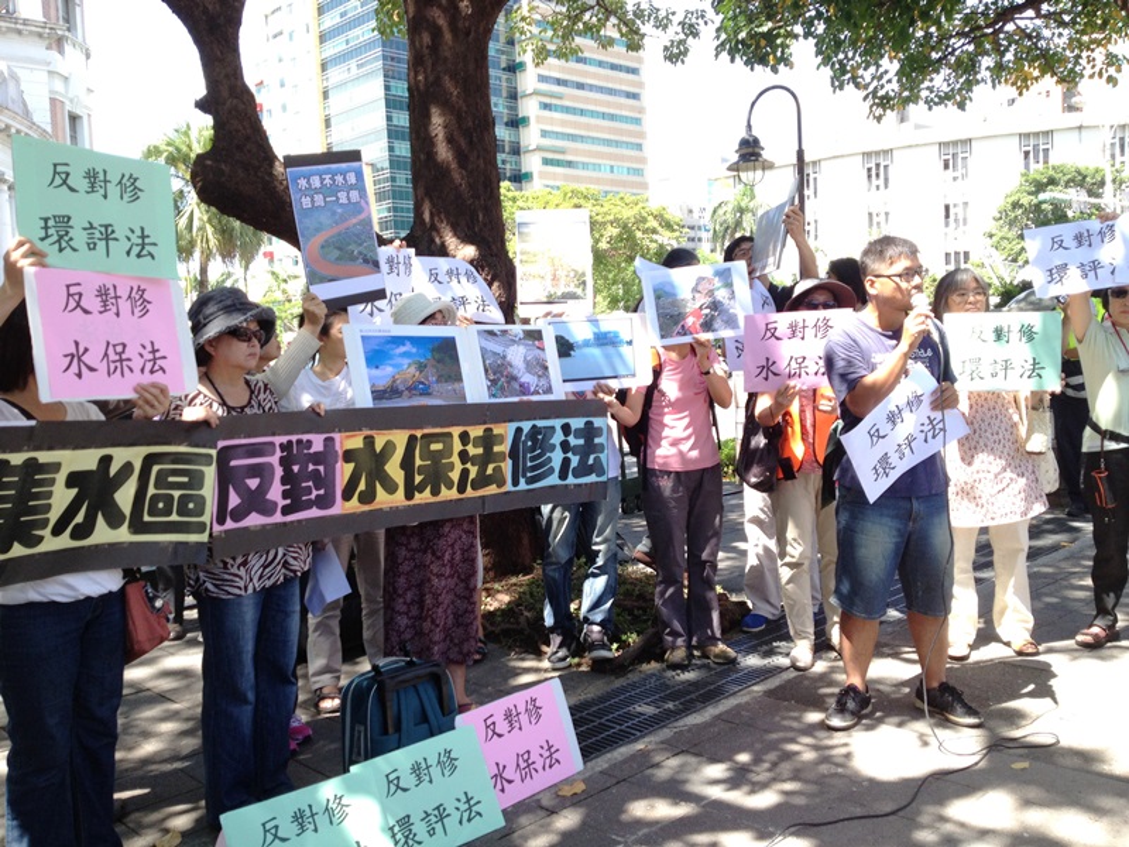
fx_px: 1142
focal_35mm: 35
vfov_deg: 40.7
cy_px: 424
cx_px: 564
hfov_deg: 52.6
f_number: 2.4
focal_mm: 4.28
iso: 50
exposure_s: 1/208
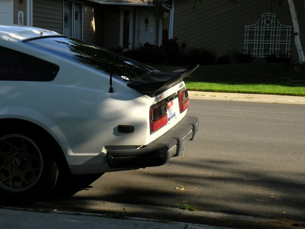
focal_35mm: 76
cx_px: 152
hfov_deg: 25.7
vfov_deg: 19.4
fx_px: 670
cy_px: 114
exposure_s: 1/125
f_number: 8
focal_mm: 13.4
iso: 64
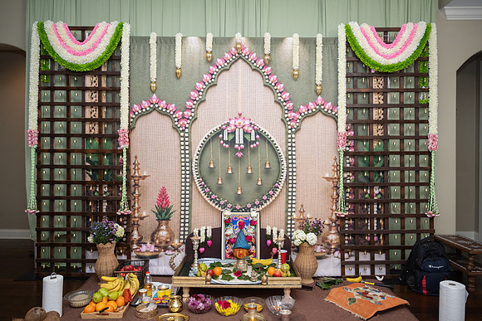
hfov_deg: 70.0
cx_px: 241
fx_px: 344
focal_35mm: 26
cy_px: 160
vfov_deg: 50.1
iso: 800
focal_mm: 25.5
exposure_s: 1/160
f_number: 3.5
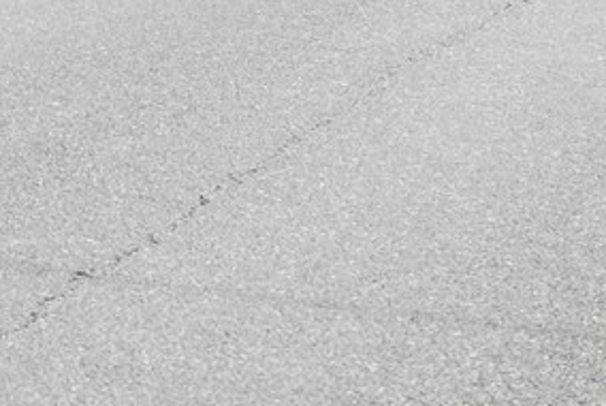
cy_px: -420
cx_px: -467
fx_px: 6066
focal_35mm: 360
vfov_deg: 3.8
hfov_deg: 5.6
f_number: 8
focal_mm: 64
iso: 100
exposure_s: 1/160
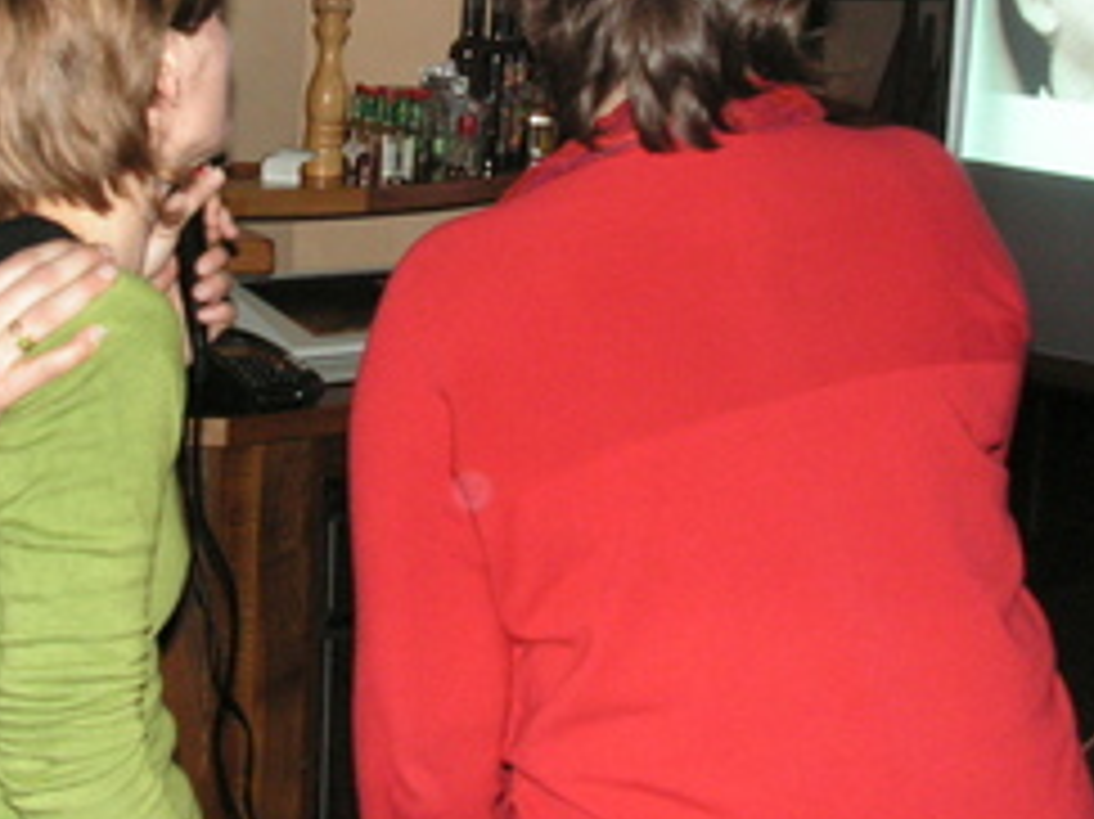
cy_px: 189
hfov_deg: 26.3
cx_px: 468
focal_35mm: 74
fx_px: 2338
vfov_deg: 19.7
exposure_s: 1/40
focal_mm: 7.6
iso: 160
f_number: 3.2
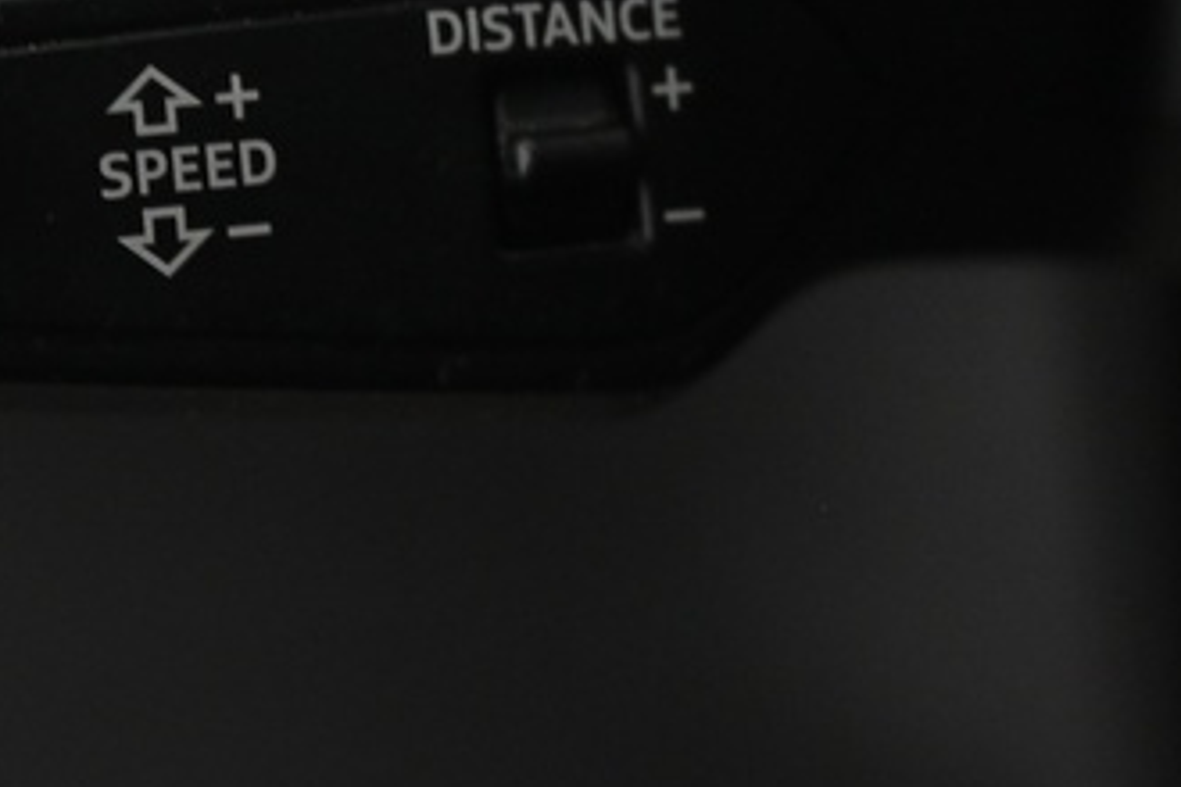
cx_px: 476
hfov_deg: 8.4
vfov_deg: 5.6
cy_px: 422
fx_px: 8070
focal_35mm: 246
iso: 2000
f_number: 4
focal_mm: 50
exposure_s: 1/10
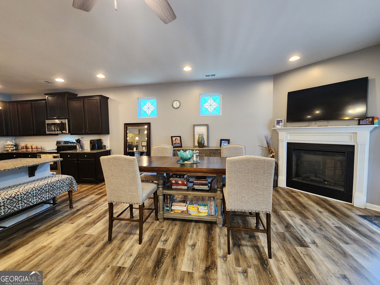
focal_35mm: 13
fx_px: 143
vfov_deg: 89.9
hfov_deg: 106.2
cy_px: 142
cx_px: 190
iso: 320
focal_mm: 2.2
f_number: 2.2
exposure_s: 1/30
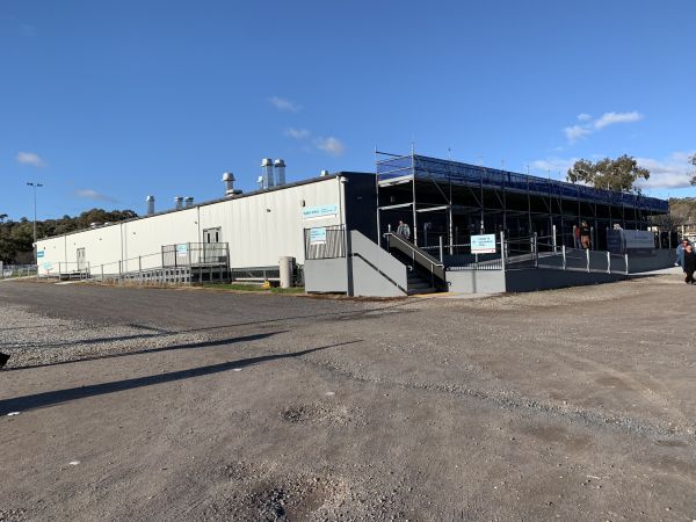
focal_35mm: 26
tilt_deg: +2.4
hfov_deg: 67.3
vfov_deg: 53.1
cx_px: 348
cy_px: 261
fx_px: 523
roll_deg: +2.2
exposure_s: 1/2033
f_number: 1.8
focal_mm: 4.25
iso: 25
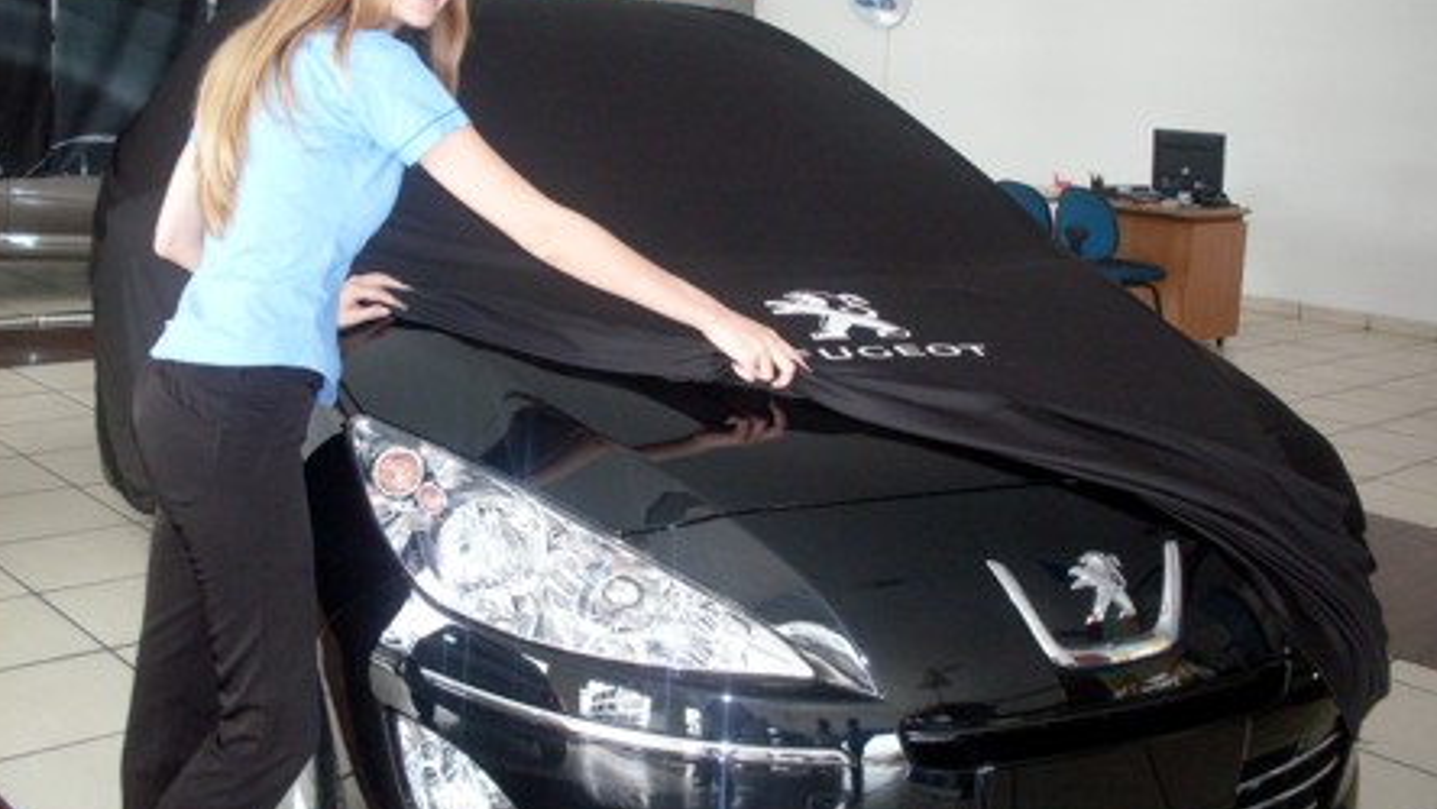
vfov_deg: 28.4
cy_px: 369
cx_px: 718
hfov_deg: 48.3
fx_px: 1601
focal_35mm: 42
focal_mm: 6.3
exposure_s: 1/45
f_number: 2.8
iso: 100
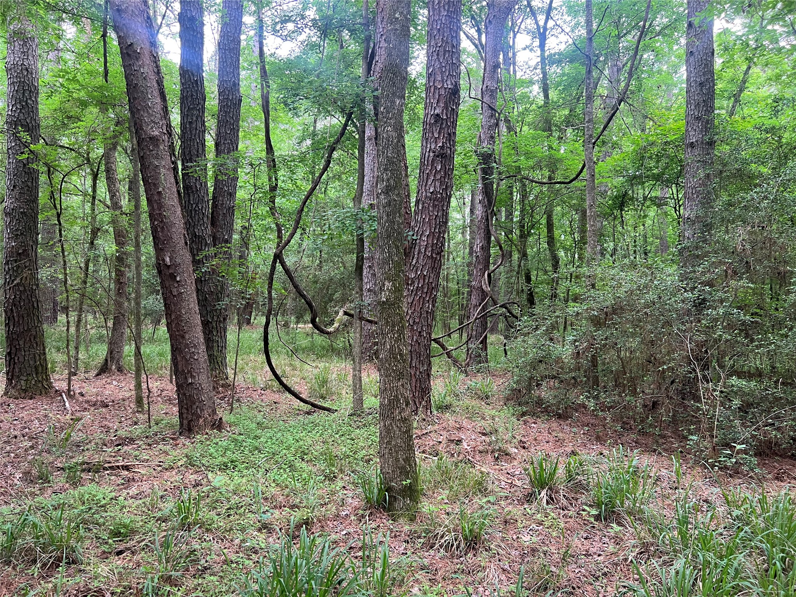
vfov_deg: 53.1
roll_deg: -0.9
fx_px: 598
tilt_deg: +1.0
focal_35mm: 26
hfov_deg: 67.3
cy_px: 298
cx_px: 398
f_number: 1.5
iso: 125
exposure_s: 1/71
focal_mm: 5.7
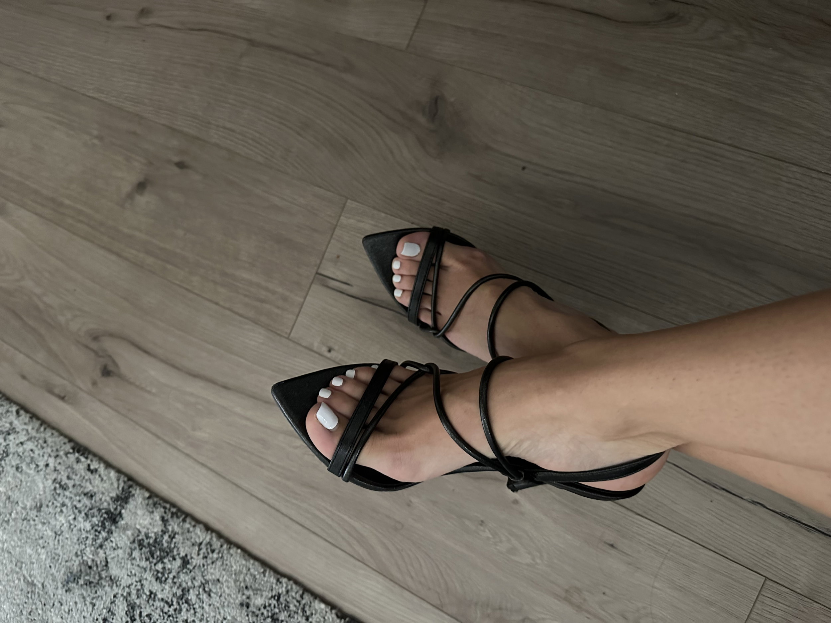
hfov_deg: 71.6
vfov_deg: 56.8
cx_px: 416
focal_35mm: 24
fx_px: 576
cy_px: 312
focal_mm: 6.86
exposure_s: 1/30
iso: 1250
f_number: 1.78
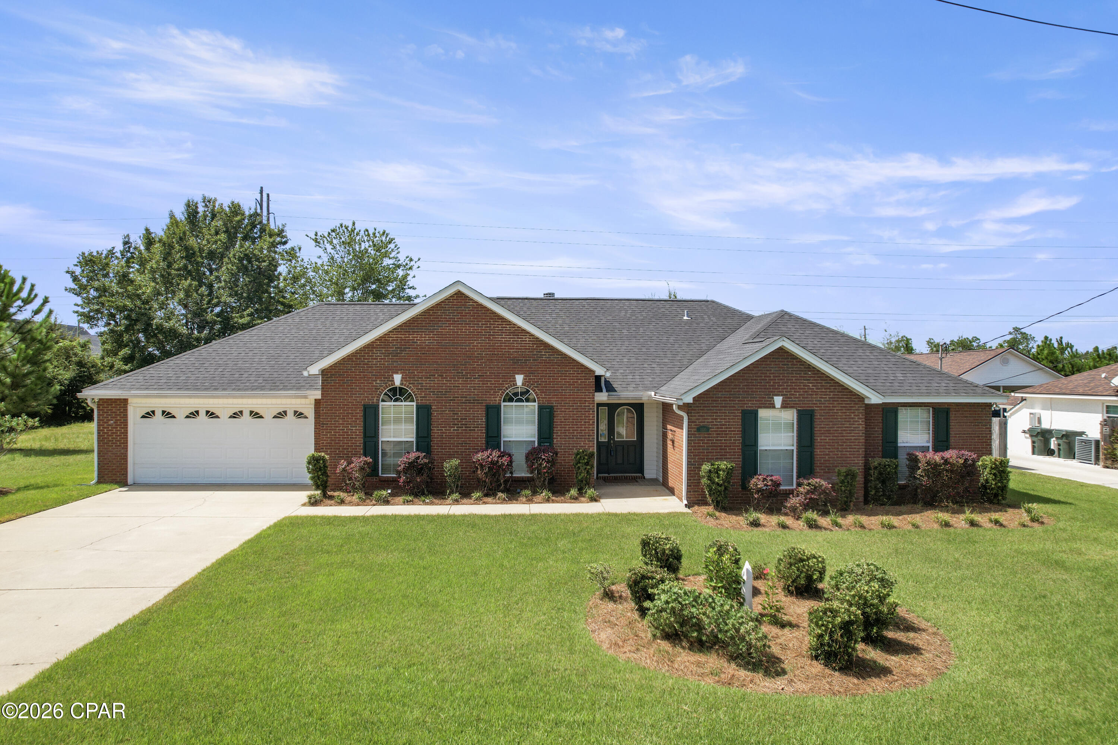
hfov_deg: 78.6
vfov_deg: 57.2
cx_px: 559
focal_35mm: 22
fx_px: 683
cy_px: 372
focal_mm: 8.38
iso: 100
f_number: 2.8
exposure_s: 1/1250
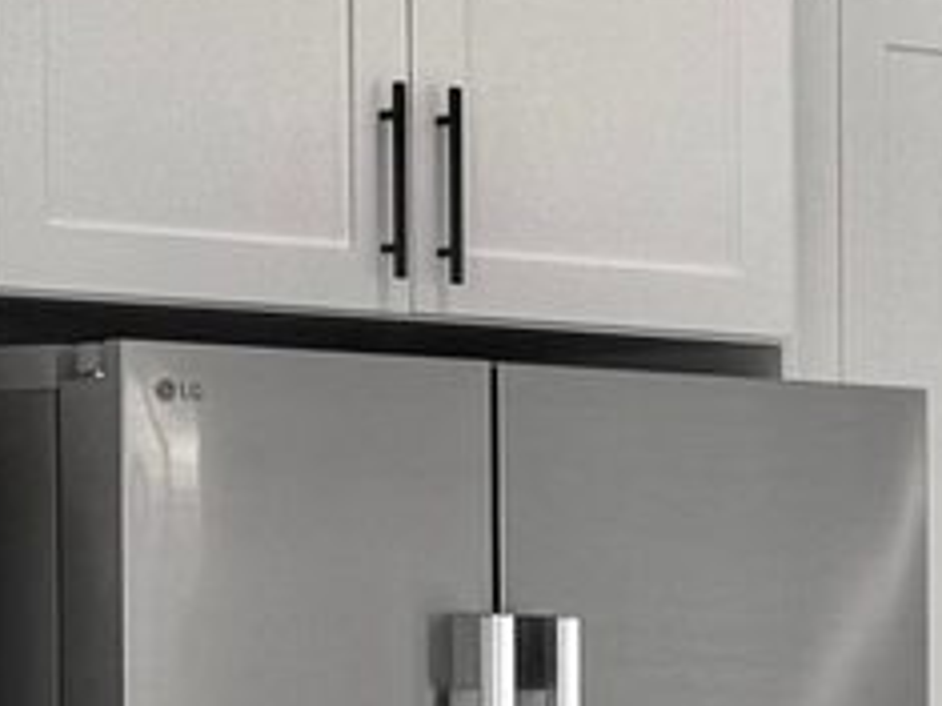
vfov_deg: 6.0
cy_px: 878
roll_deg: -0.3
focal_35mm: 245
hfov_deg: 7.7
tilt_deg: -1.4
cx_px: 1932
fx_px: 6664
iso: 50
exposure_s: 1/222
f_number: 1.78
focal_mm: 6.76
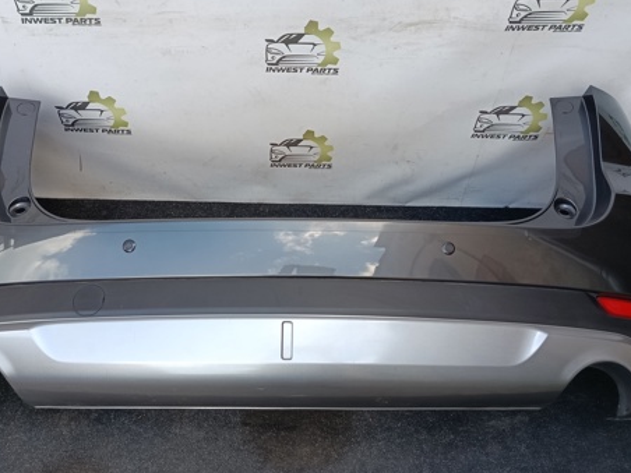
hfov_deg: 53.9
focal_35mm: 34
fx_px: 620
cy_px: 213
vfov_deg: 41.7
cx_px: 303
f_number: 1.7
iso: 87
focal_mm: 5.24
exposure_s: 1/100
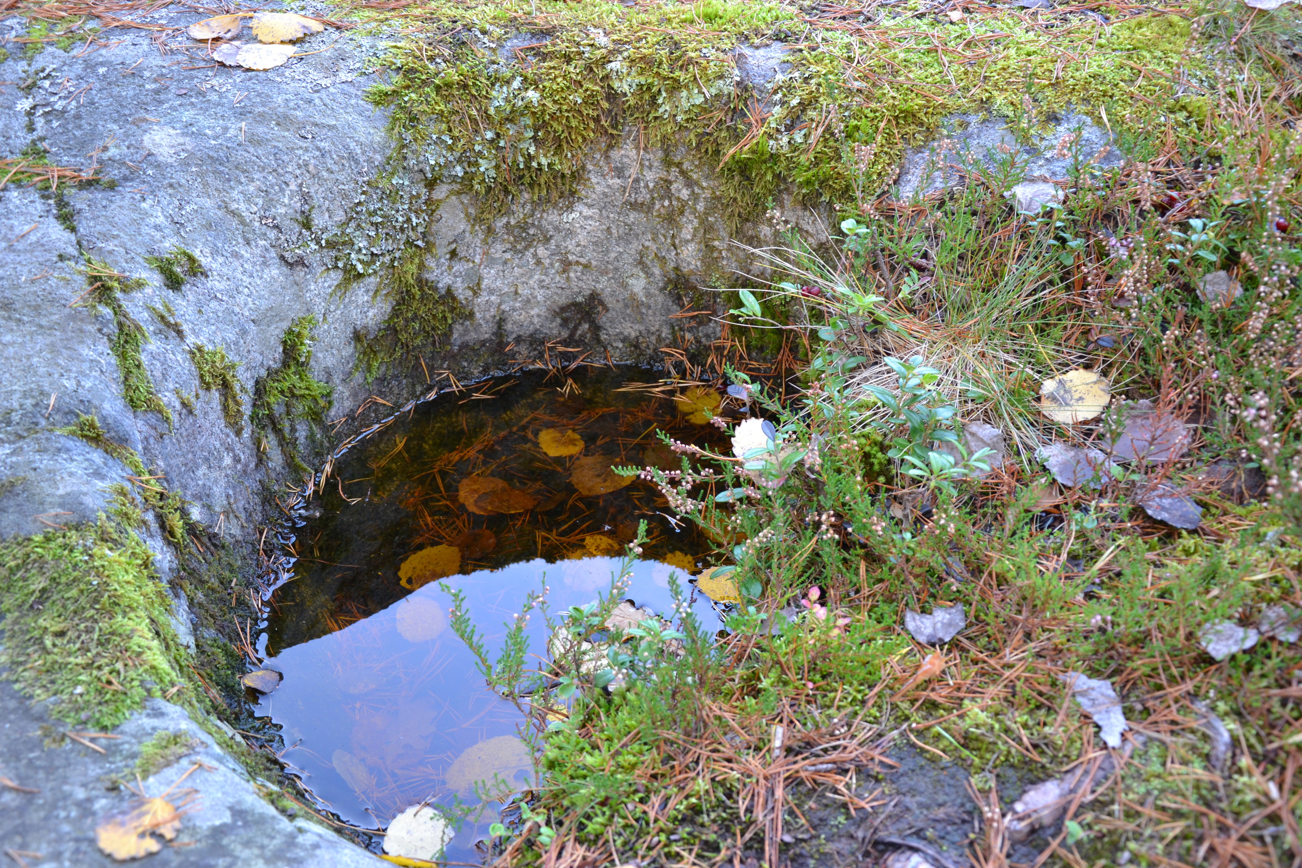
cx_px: 651
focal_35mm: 38
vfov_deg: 35.5
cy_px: 434
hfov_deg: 51.3
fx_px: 1356
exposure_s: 1/25
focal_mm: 25
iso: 400
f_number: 4
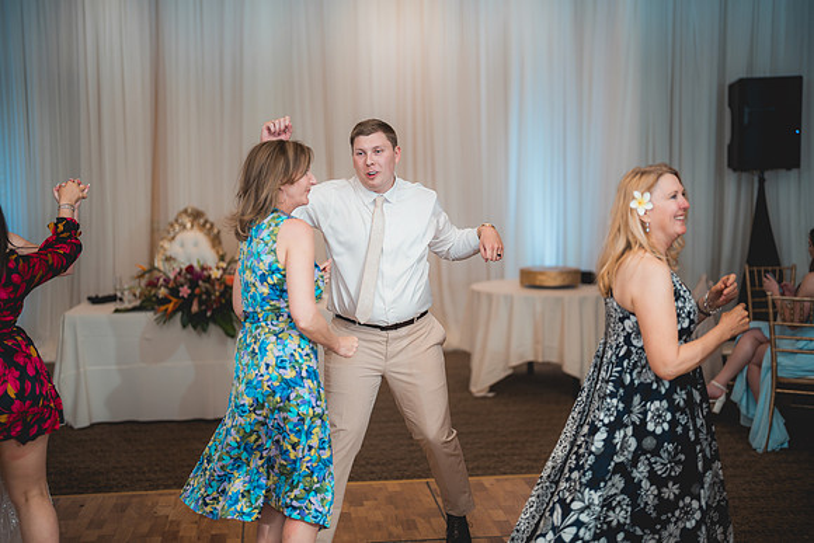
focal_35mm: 50
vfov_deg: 27.0
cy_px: 272
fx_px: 1131
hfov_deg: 39.6
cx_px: 407
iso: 80
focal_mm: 50
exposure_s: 1/250
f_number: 1.2
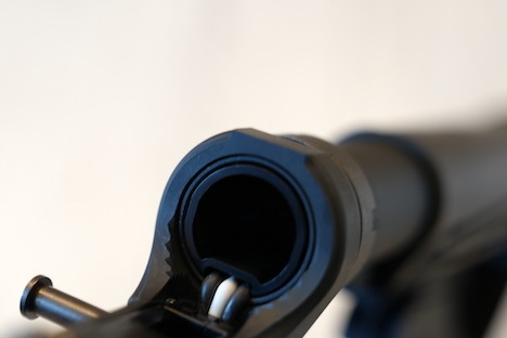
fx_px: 1056
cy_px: 281
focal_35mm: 75
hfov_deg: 26.6
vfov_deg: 18.0
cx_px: 128
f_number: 2.8
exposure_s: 1/5
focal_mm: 45
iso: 200
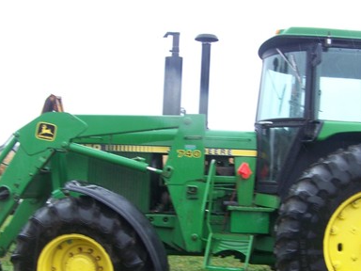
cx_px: 209
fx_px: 532
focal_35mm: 51
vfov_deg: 28.5
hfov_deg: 37.4
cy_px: 170
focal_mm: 5.85
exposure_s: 1/80
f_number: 2.8
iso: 64
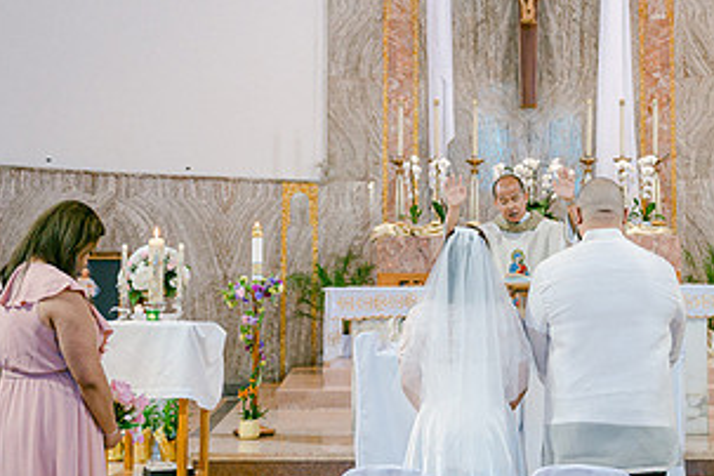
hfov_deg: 30.1
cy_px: 189
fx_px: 1309
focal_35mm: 66
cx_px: 523
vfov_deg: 20.6
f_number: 2.8
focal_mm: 34.5
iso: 1600
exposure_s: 1/320
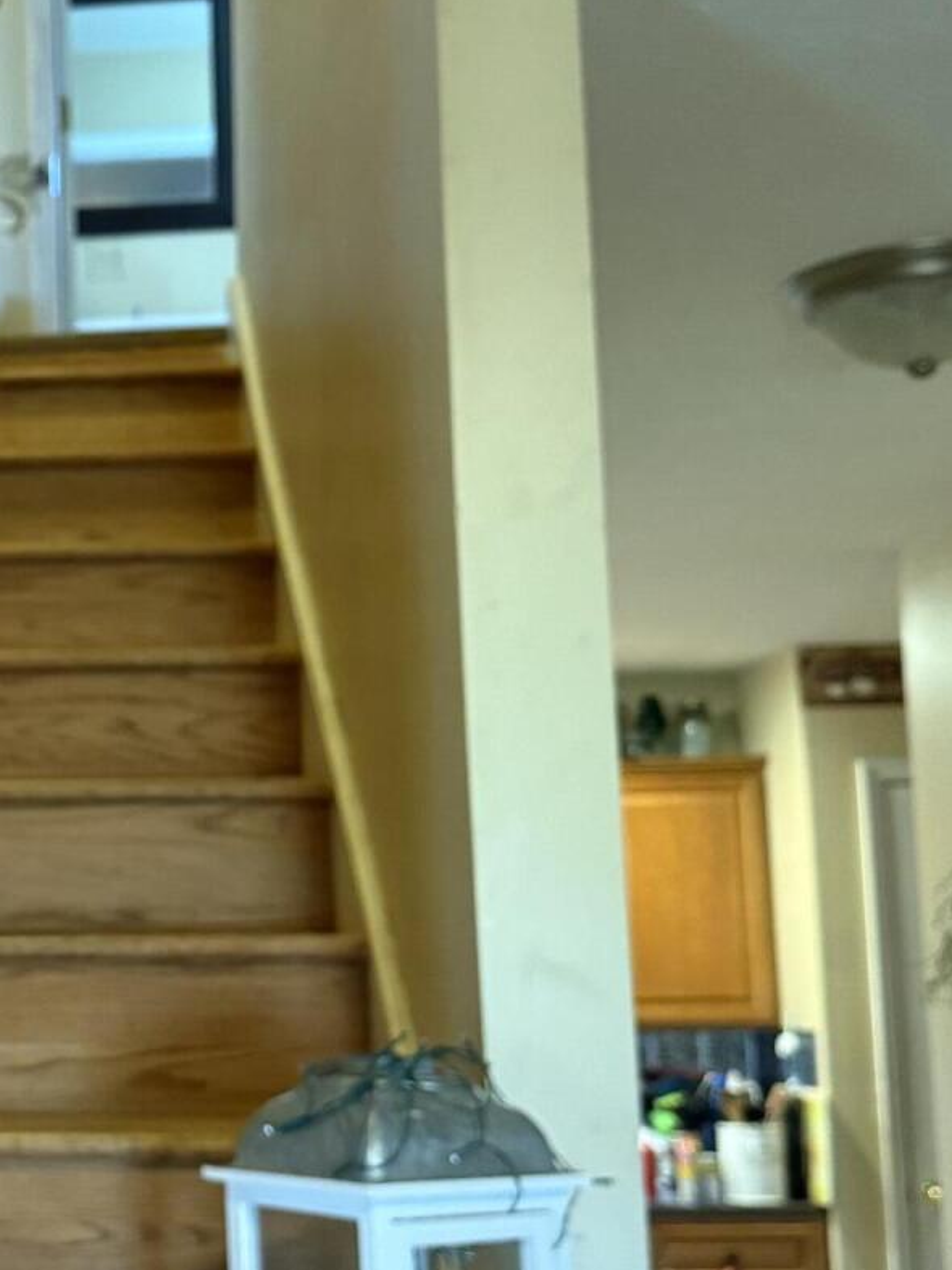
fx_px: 2237
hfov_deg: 22.5
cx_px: -119
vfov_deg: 31.6
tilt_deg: +8.9
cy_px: 726
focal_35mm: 61
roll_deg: +0.5
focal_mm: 6.76
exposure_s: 1/60
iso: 800
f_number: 1.78
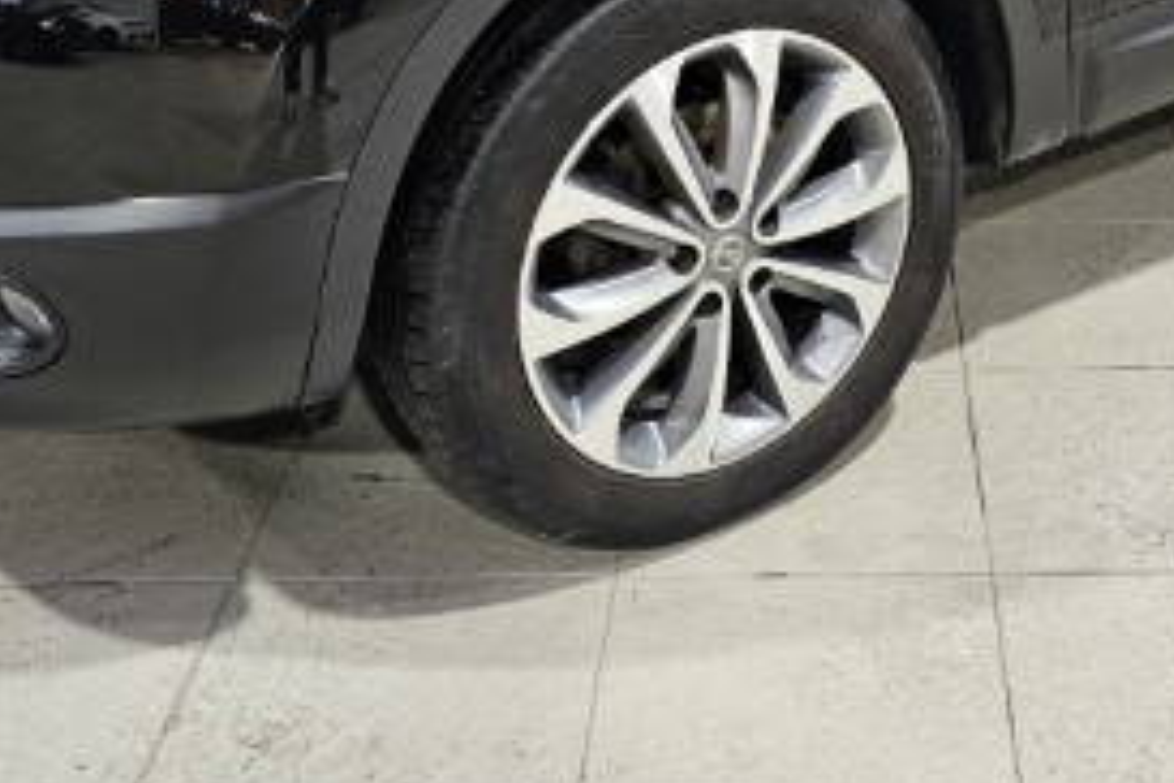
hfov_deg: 35.1
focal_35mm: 56
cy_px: -120
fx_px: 1826
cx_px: 821
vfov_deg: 22.5
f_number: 1.7
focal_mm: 6.3
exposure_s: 1/100
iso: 200
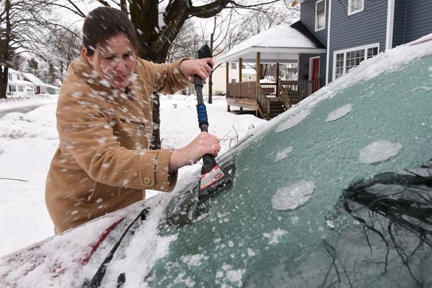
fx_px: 336
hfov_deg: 65.4
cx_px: 216
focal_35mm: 28
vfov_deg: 46.4
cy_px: 144
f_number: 8
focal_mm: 28
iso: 640
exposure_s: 1/250
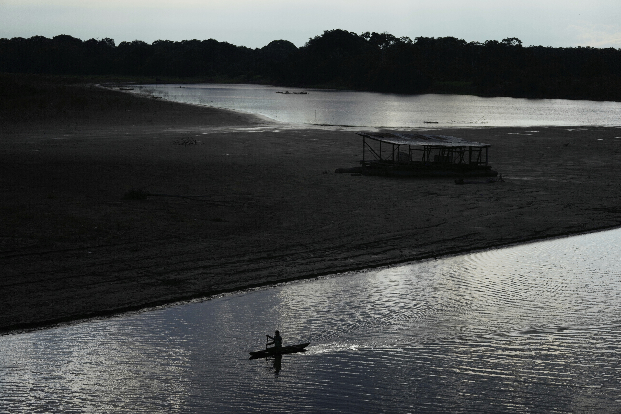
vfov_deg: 13.6
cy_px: 207
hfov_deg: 20.2
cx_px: 310
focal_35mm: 101
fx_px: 1742
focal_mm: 101
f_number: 2.8
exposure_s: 1/16000
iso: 400
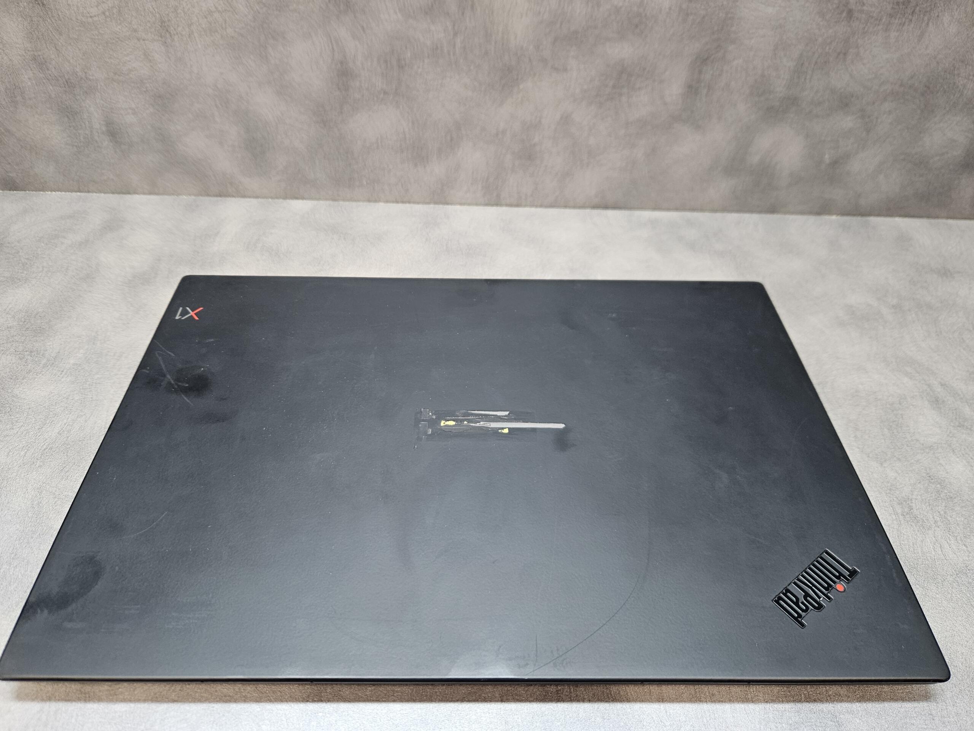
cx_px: 487
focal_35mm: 23
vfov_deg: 58.9
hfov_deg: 73.9
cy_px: 366
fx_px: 647
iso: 250
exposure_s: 1/100
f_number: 1.8
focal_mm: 5.4
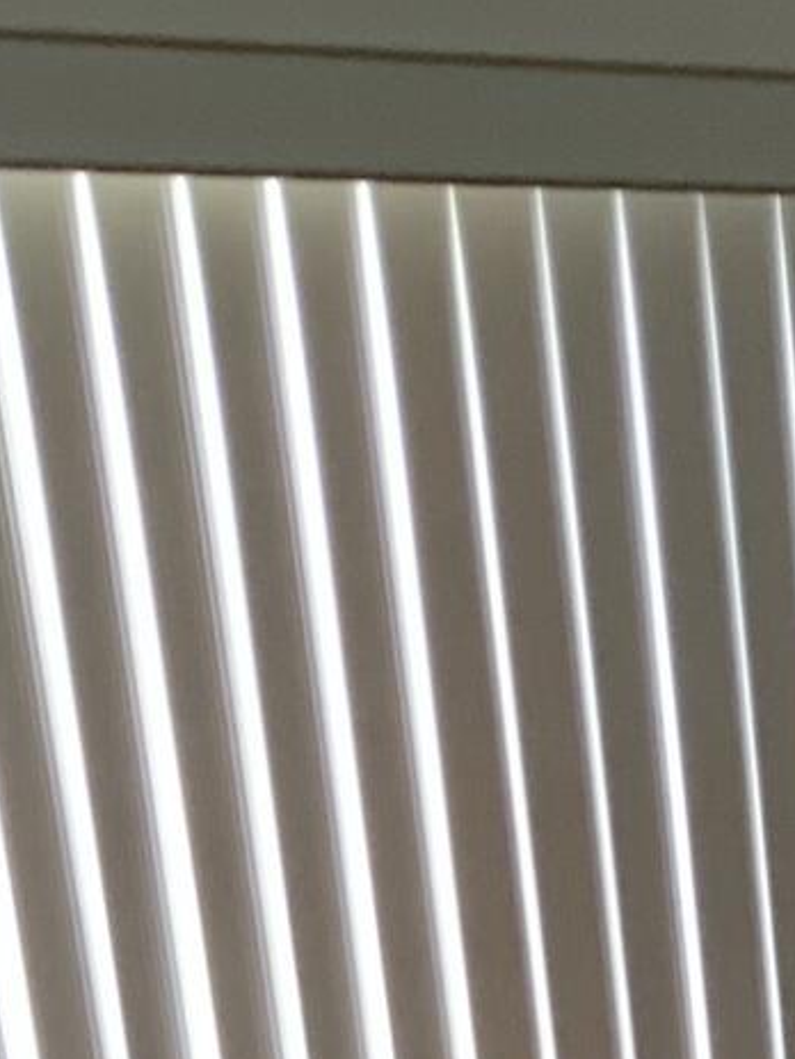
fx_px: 3828
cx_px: 1250
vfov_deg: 13.2
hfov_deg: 11.3
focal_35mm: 125
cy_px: 2239
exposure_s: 1/40
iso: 200
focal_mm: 3
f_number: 1.8
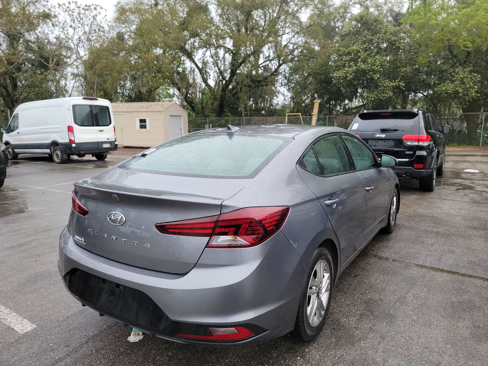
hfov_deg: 71.6
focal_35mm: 24
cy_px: 183
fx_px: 338
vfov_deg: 56.8
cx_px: 244
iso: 53
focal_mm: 6.7
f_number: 1.8
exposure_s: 1/60
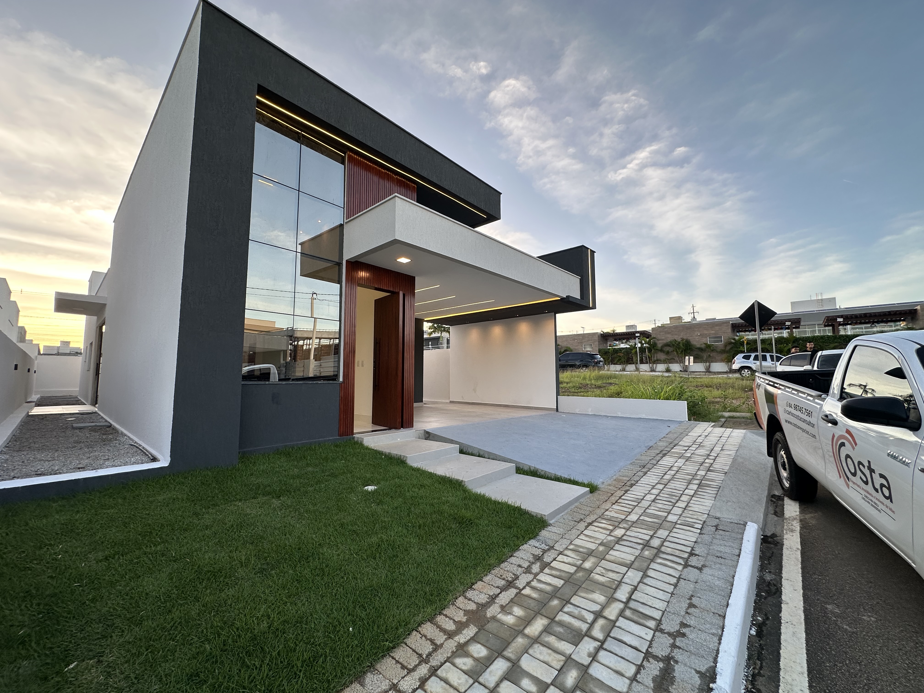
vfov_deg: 85.7
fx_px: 374
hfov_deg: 102.1
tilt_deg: +4.8
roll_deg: -0.3
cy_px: 346
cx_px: 462
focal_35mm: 14
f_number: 2.2
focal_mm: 2.22
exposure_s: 1/140
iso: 40
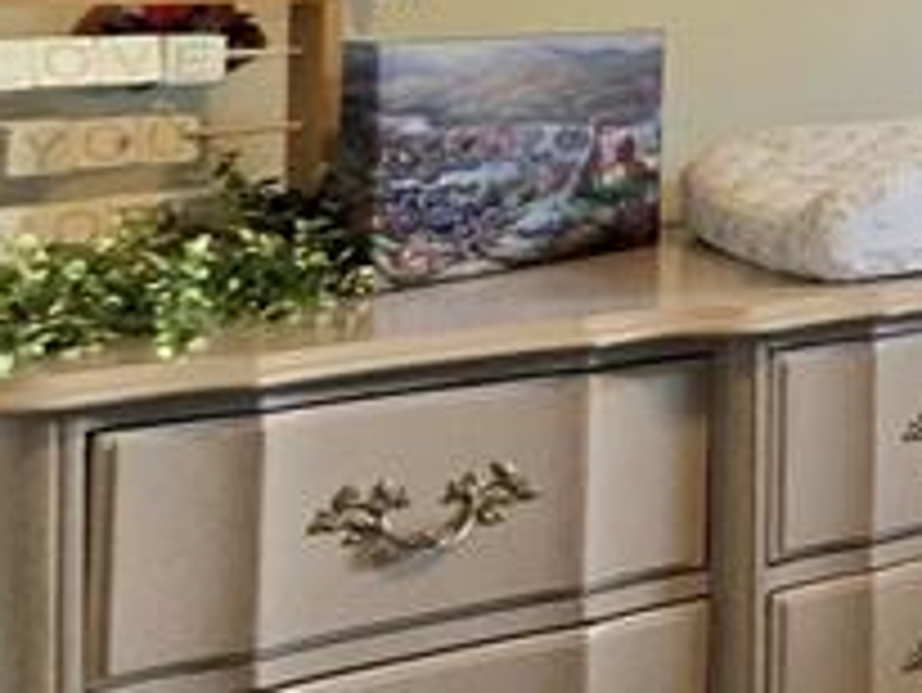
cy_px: -54
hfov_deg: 16.9
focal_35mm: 65
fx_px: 1732
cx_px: 2028
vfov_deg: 21.5
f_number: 1.9
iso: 320
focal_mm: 2.2
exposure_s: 1/60.2
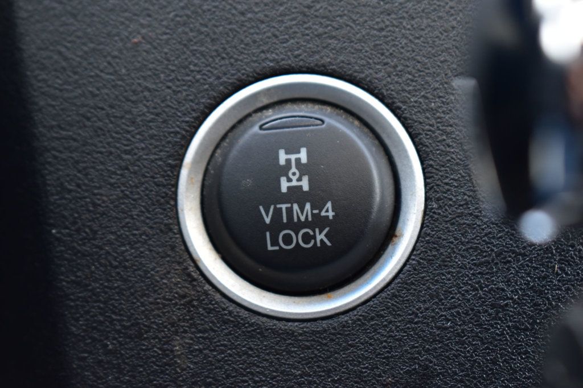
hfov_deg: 24.6
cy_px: 194
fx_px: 1336
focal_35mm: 82
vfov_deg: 16.5
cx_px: 292
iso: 400
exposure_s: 1/20
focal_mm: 55
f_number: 6.3
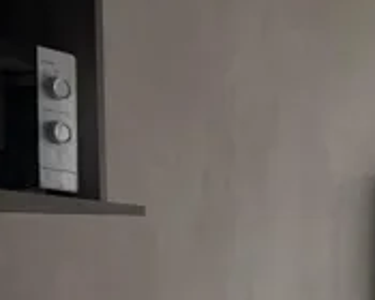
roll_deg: -1.8
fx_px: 1021
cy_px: 450
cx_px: 560
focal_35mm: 92
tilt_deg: -8.6
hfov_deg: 18.5
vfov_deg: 15.4
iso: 64
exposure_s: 1/122
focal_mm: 5.96
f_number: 1.6
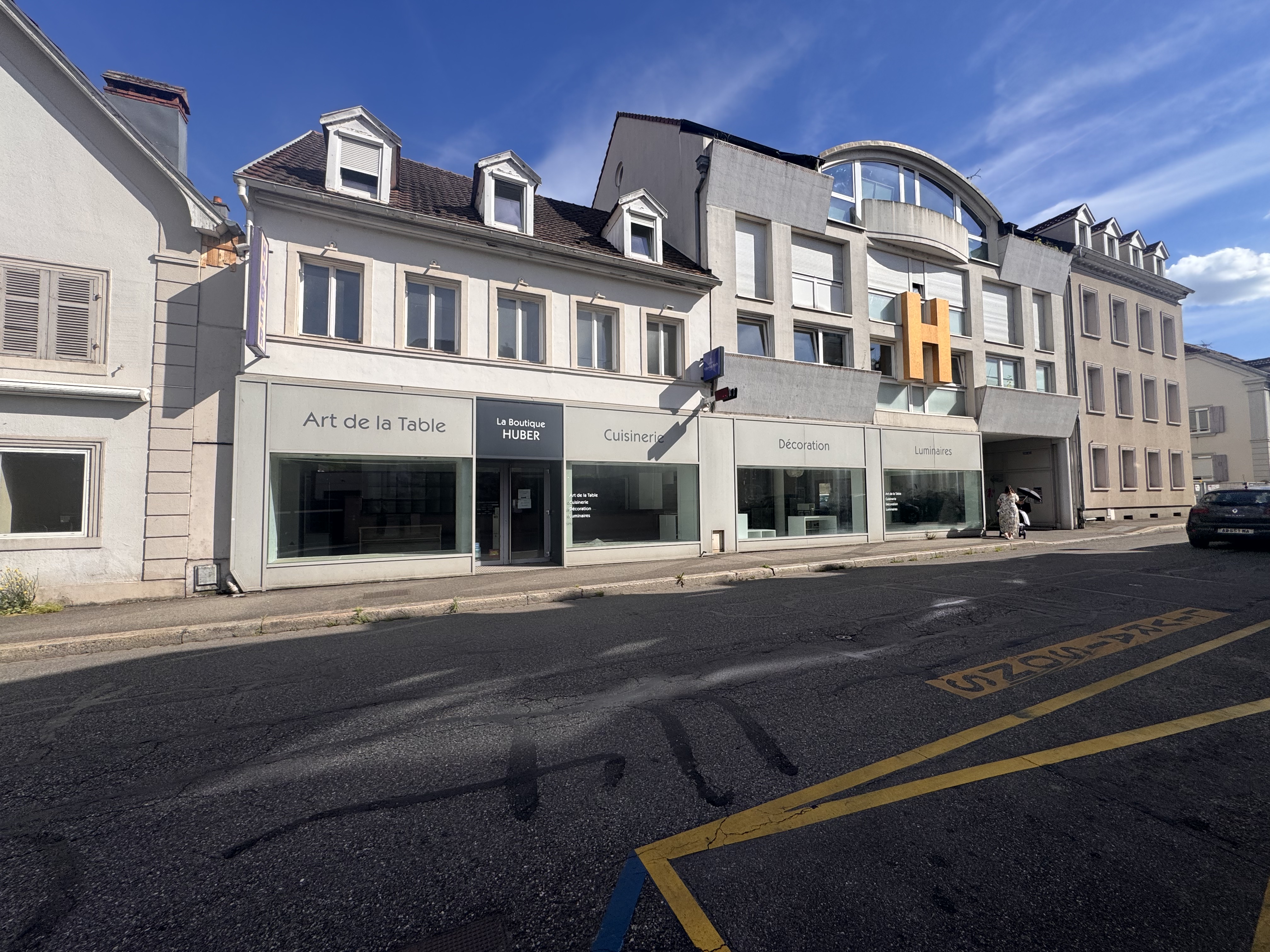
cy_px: 476
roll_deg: +0.6
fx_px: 514
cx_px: 635
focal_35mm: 14
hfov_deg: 102.1
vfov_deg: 85.7
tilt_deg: +3.5
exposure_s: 1/2415
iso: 50
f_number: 2.2
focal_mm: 2.22
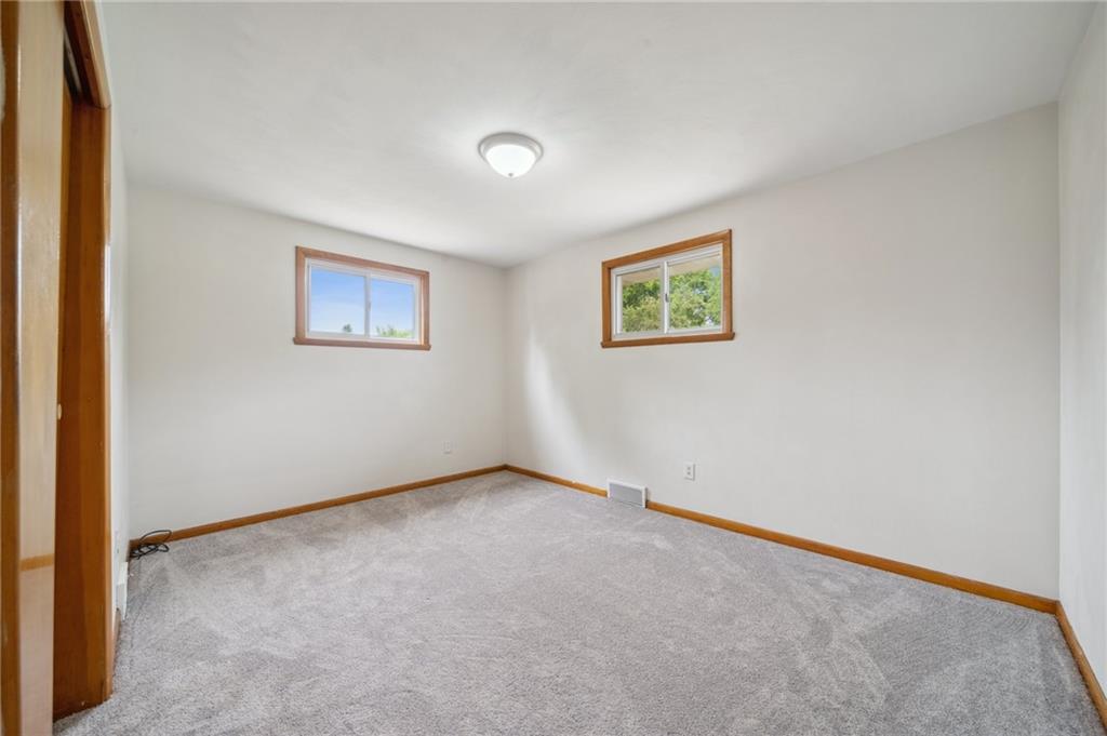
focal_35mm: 12
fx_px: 369
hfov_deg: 112.7
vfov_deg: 89.9
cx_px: 554
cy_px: 368
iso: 50
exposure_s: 1/2
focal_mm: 12
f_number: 11
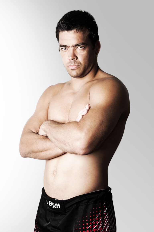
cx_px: 77
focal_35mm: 75
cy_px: 116
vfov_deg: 27.0
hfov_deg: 18.1
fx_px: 482
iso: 200
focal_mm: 50
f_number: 9
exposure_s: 1/60
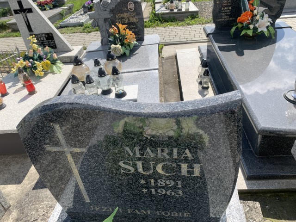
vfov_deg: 53.1
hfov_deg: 67.3
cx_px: 148
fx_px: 222
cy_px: 111
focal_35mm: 26
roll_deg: +6.8
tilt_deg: -35.8
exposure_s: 1/1953
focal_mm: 4.25
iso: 25
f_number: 1.8
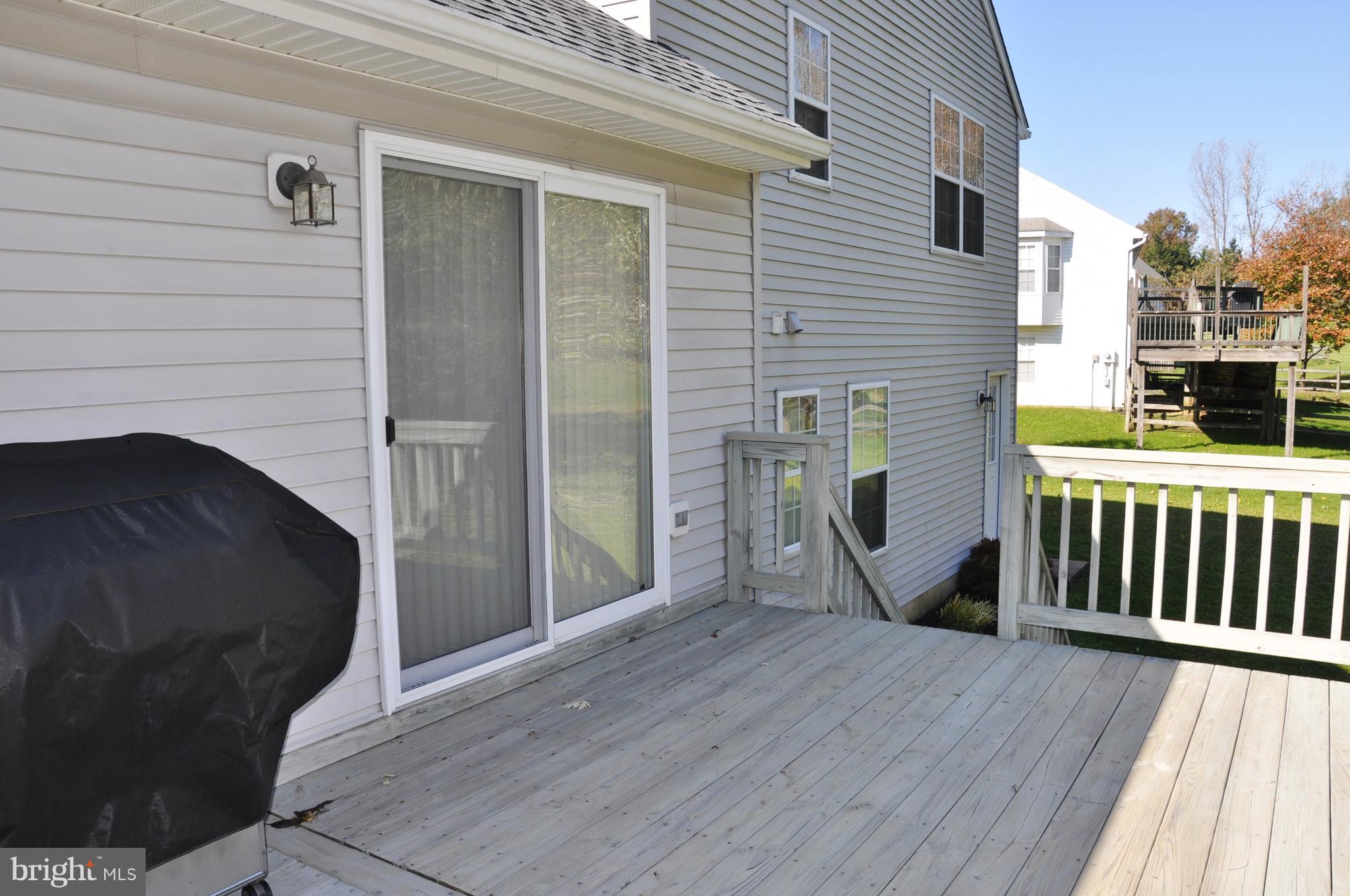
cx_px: 675
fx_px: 1011
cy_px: 448
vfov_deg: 47.8
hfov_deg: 67.4
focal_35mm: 27
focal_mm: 18
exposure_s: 1/200
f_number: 9
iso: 200
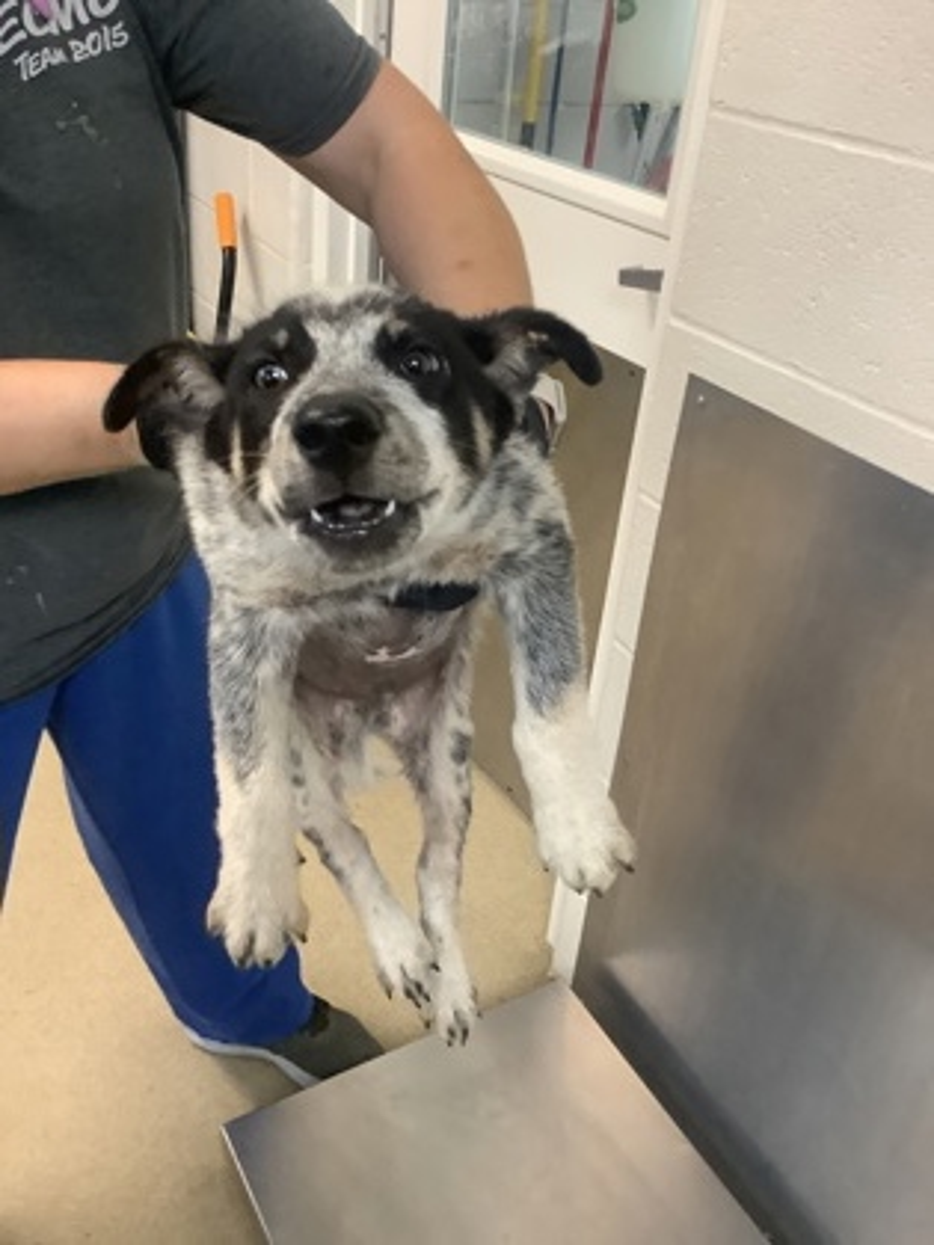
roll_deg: -4.1
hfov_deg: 45.4
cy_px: 622
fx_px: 1115
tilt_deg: -31.8
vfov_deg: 58.4
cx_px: 467
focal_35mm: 31
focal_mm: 3.3
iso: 250
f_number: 2.4
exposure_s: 1/60
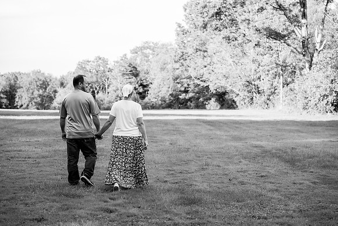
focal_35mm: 85
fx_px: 798
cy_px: 113
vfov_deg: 16.1
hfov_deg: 23.9
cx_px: 169
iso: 400
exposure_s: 1/400
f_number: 4
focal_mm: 85
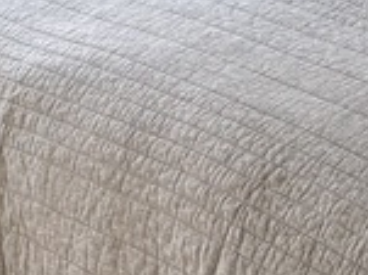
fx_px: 1870
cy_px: 32
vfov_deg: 8.4
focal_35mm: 176
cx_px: 763
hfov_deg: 10.3
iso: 125
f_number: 1.6
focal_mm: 5.96
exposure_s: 1/90
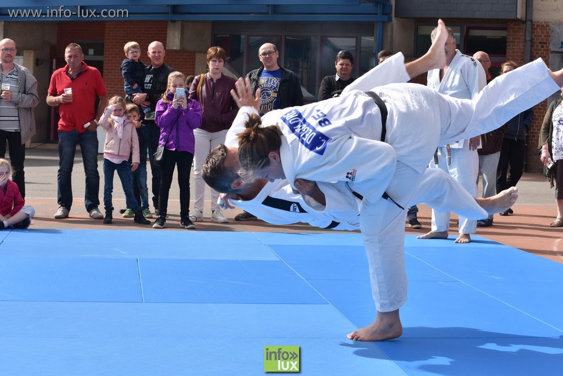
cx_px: 282
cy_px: 188
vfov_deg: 18.2
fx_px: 1173
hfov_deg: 27.0
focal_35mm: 75
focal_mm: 50
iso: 100
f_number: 8
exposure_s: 1/500
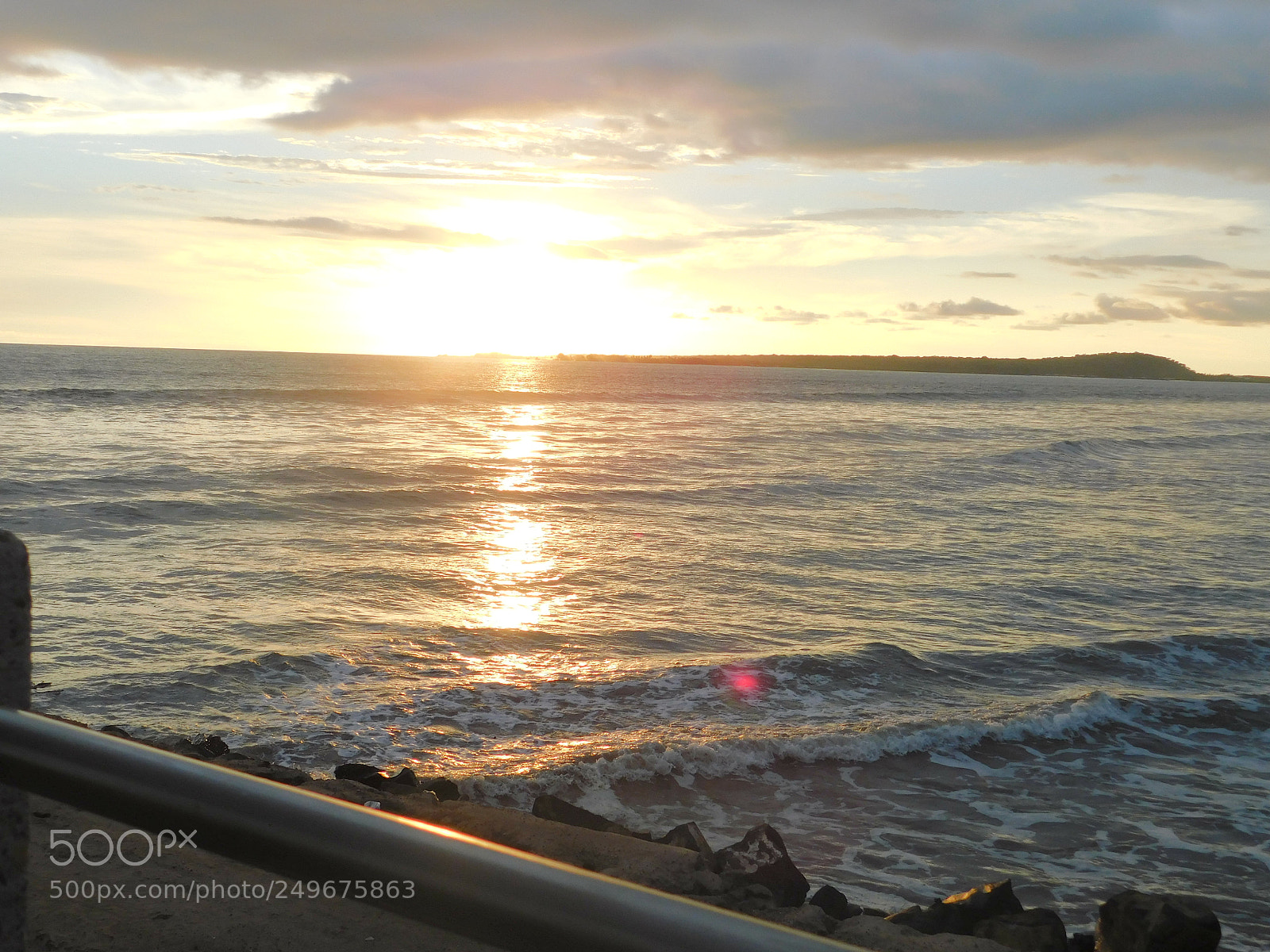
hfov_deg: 42.1
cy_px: 476
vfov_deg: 32.2
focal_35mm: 45
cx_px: 635
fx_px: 1651
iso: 125
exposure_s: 1/400
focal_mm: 8
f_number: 3.7
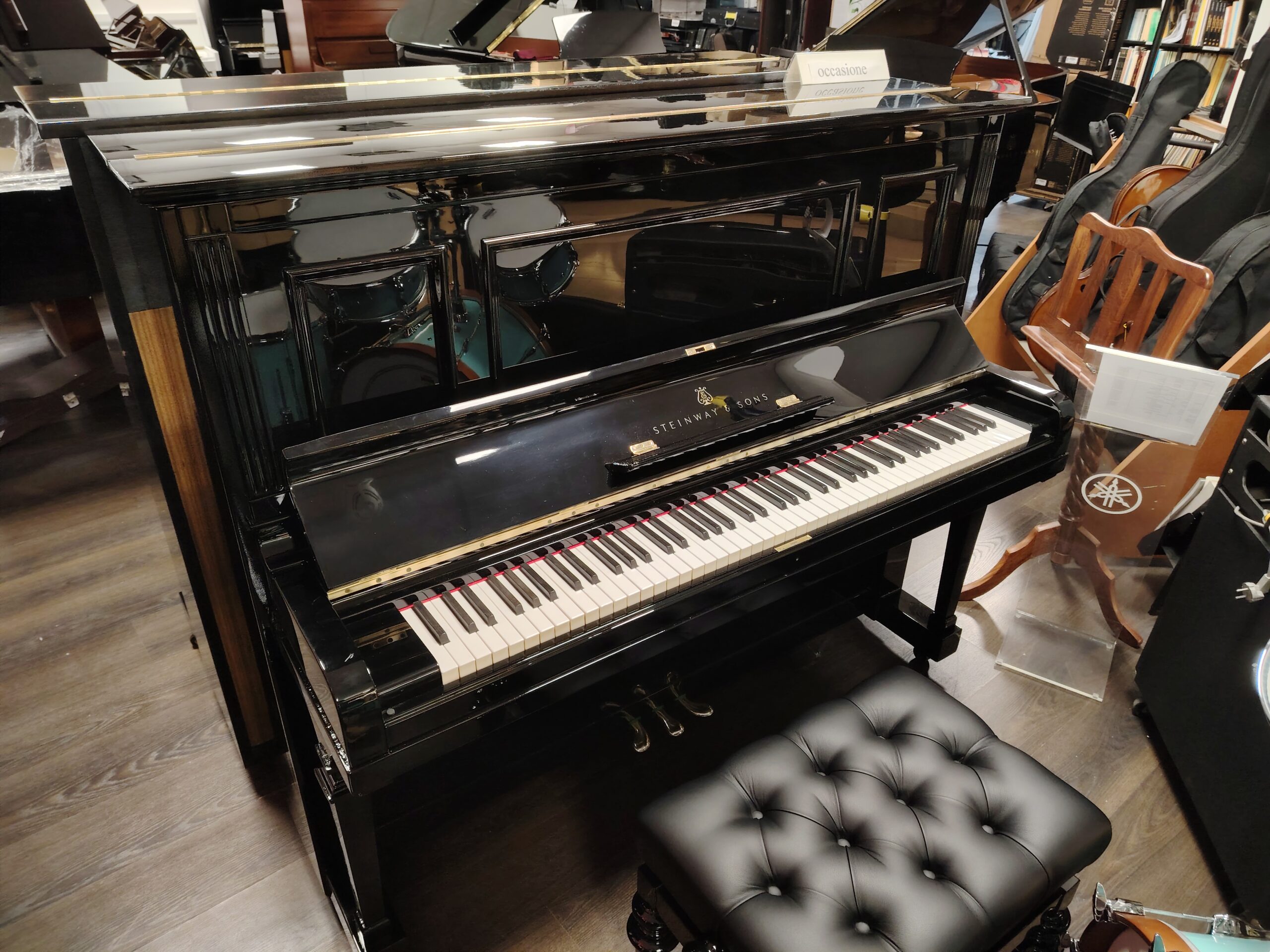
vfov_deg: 56.8
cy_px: 476
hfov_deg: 71.6
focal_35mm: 24
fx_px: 881
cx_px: 635
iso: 903
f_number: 1.75
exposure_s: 1/33.3
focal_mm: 5.25
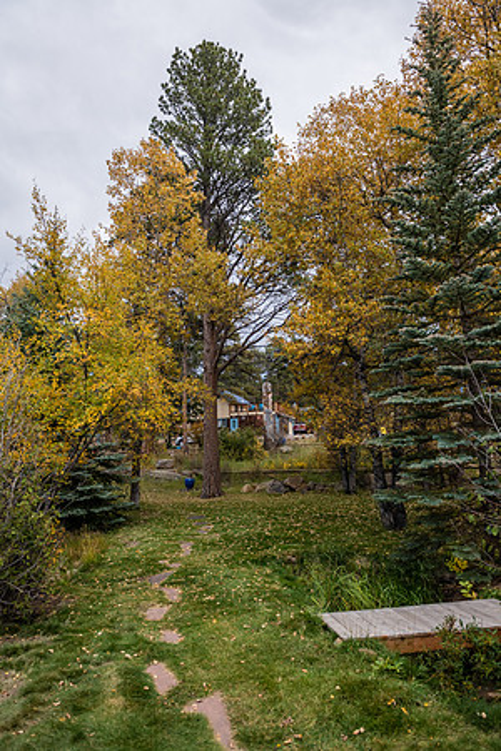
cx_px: 250
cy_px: 376
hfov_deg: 53.1
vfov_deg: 73.7
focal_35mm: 24
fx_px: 501
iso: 320
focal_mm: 24
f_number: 5
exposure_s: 1/640
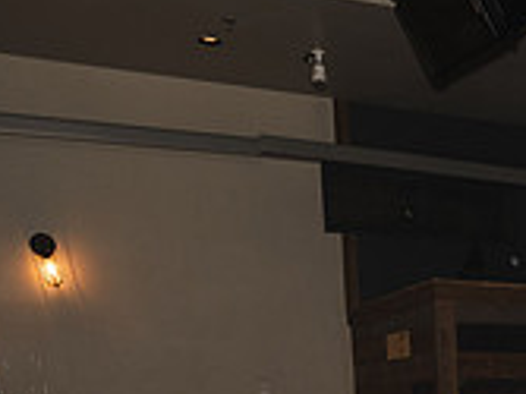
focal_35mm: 68
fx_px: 1033
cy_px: 595
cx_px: 648
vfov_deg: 18.9
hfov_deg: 25.4
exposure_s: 1/200
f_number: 4
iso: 1000
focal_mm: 17.5
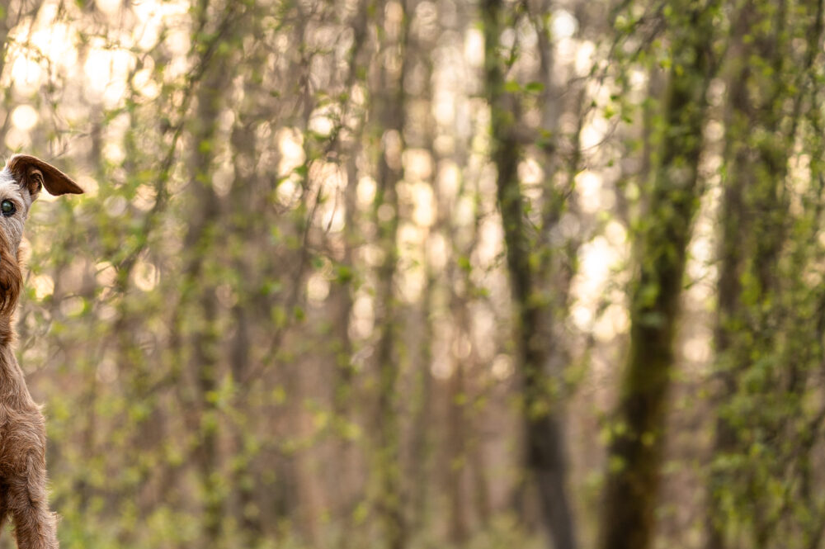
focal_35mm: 128
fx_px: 2931
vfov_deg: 10.7
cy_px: 419
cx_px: -21
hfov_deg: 15.7
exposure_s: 1/250
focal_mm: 50
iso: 200
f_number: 1.8
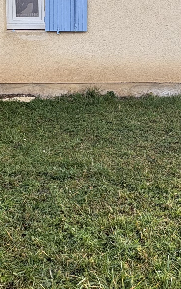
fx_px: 403
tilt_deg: -8.9
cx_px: 68
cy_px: 71
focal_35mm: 51
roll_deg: +1.6
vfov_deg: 38.5
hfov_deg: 25.3
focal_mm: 2.22
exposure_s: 1/462
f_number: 2.2
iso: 40
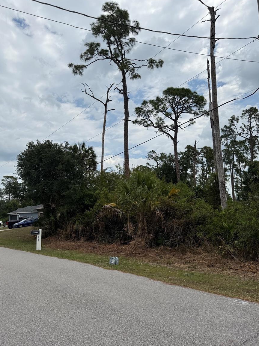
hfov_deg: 54.9
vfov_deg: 69.4
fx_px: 249
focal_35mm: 25
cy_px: 176
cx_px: 128
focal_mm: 6.76
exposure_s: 1/8130
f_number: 1.78
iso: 80
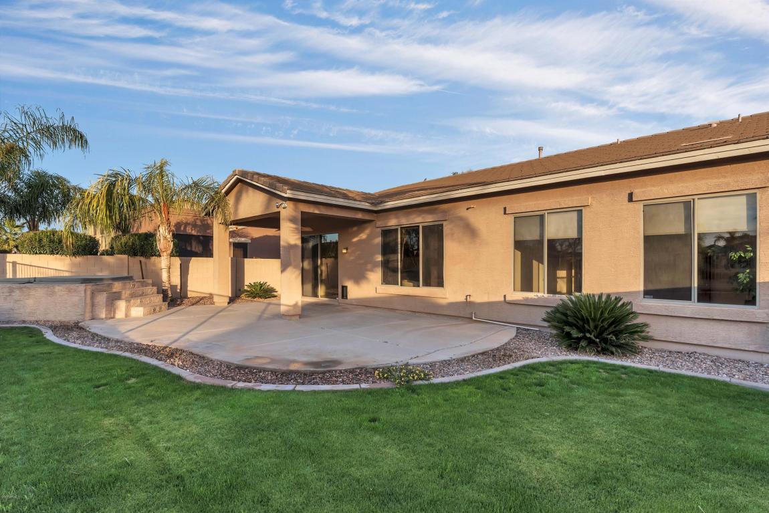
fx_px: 363
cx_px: 384
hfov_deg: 93.3
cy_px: 256
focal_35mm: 17
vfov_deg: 70.5
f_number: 8
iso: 320
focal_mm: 17
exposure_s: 1/250
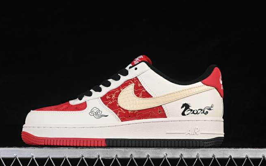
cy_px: 85
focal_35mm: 86
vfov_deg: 15.2
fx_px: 623
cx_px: 128
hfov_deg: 24.1
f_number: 8
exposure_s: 1/80
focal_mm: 50
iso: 160
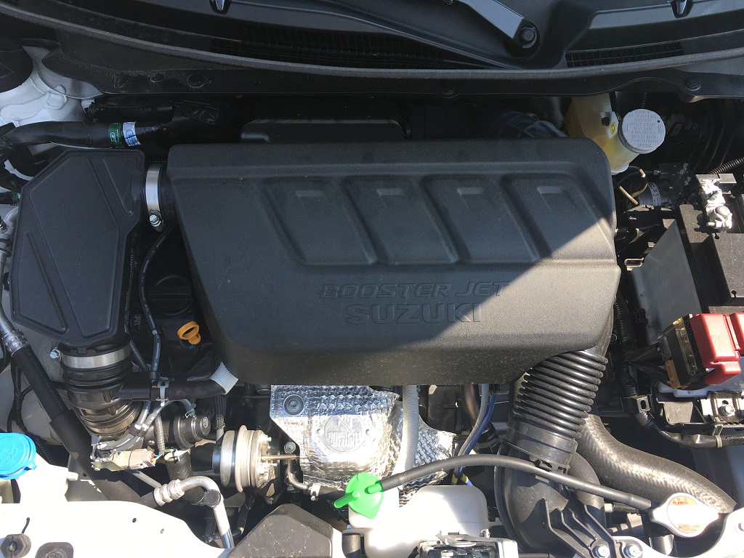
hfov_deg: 61.7
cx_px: 372
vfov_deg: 48.2
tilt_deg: -61.1
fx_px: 623
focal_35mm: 29
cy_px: 279
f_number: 2.2
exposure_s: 1/407
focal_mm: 4.15
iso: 25
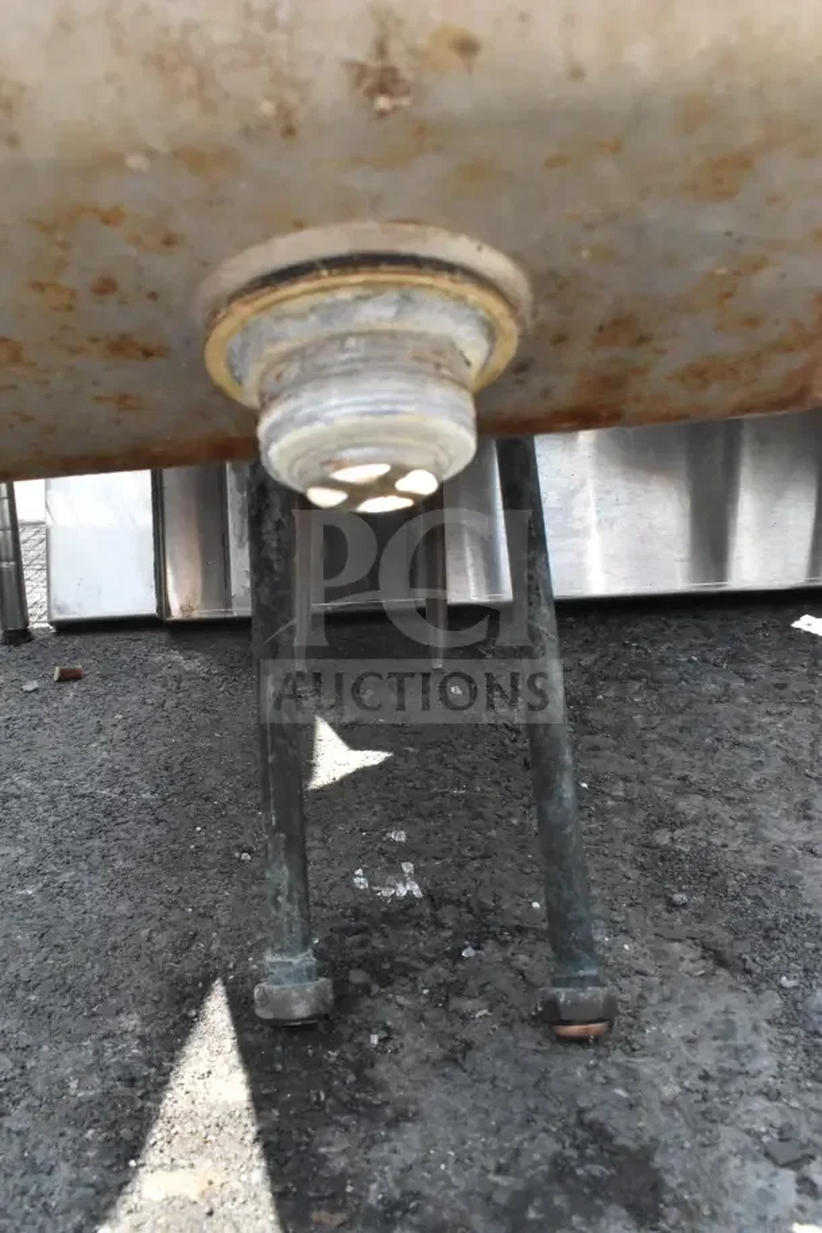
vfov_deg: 57.2
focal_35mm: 33
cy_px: 616
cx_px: 411
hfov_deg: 40.0
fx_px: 1130
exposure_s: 1/800
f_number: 14
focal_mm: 22
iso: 6400
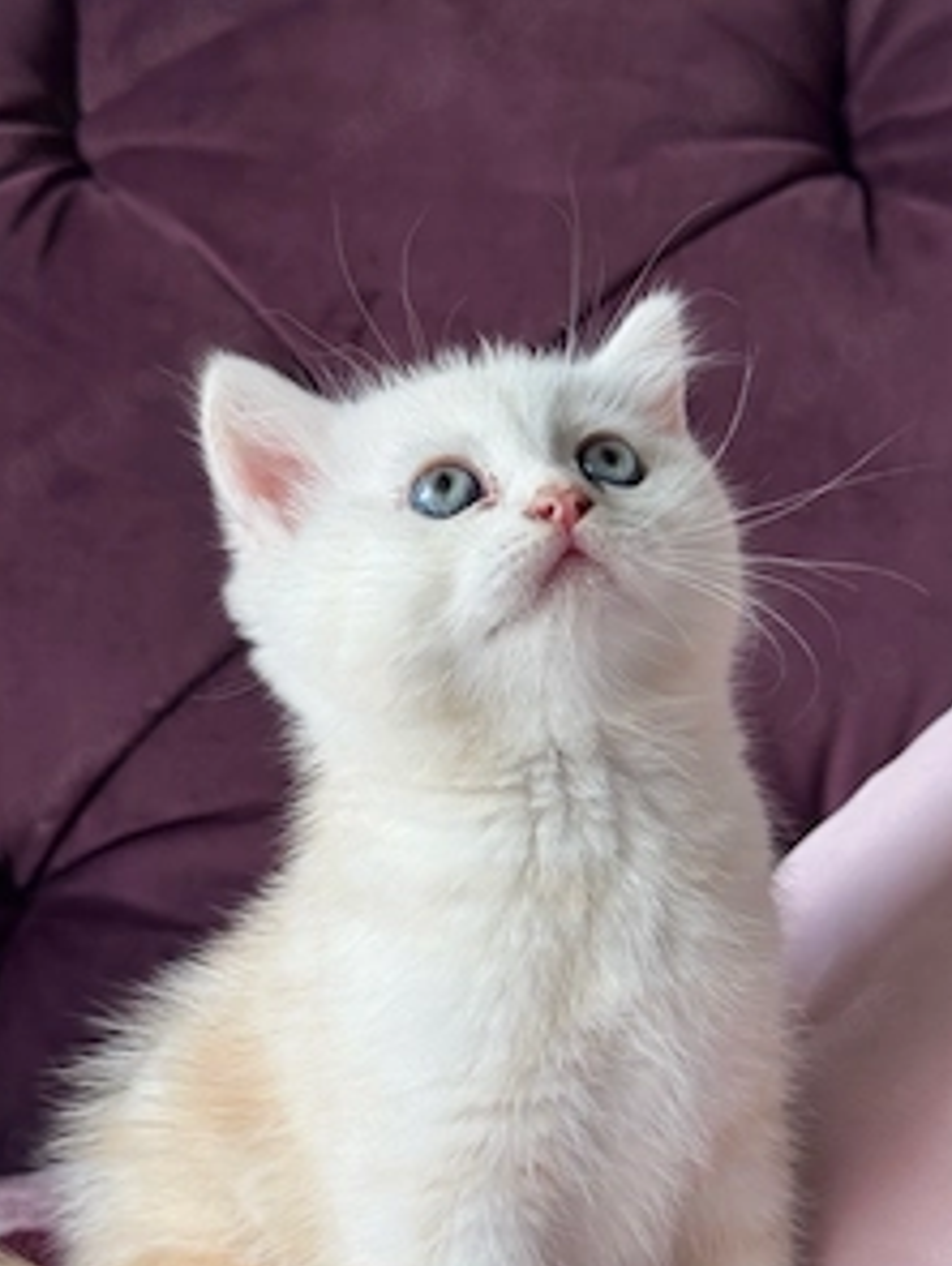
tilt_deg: -9.5
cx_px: 545
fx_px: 2378
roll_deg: -0.2
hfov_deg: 22.6
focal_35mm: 65
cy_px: 781
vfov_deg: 29.7
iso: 64
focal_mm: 6.76
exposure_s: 1/167
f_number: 1.78
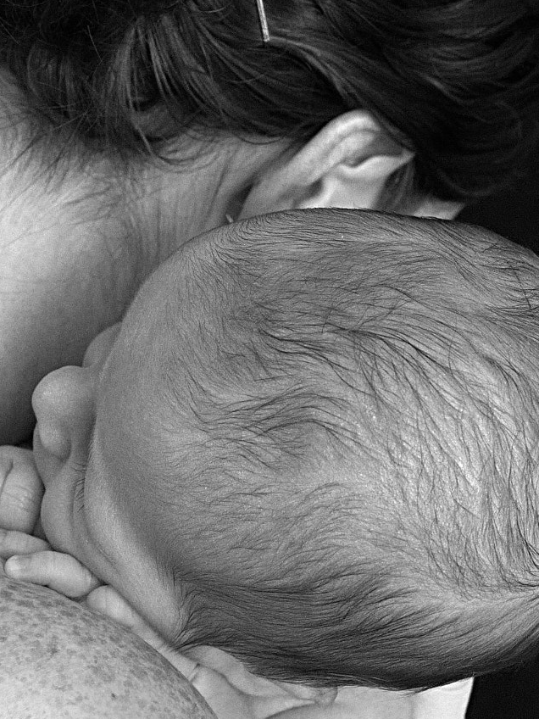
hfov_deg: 17.7
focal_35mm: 83
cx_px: 184
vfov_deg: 23.3
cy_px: 547
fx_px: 1723
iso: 3200
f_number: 5
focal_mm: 22
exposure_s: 1/25
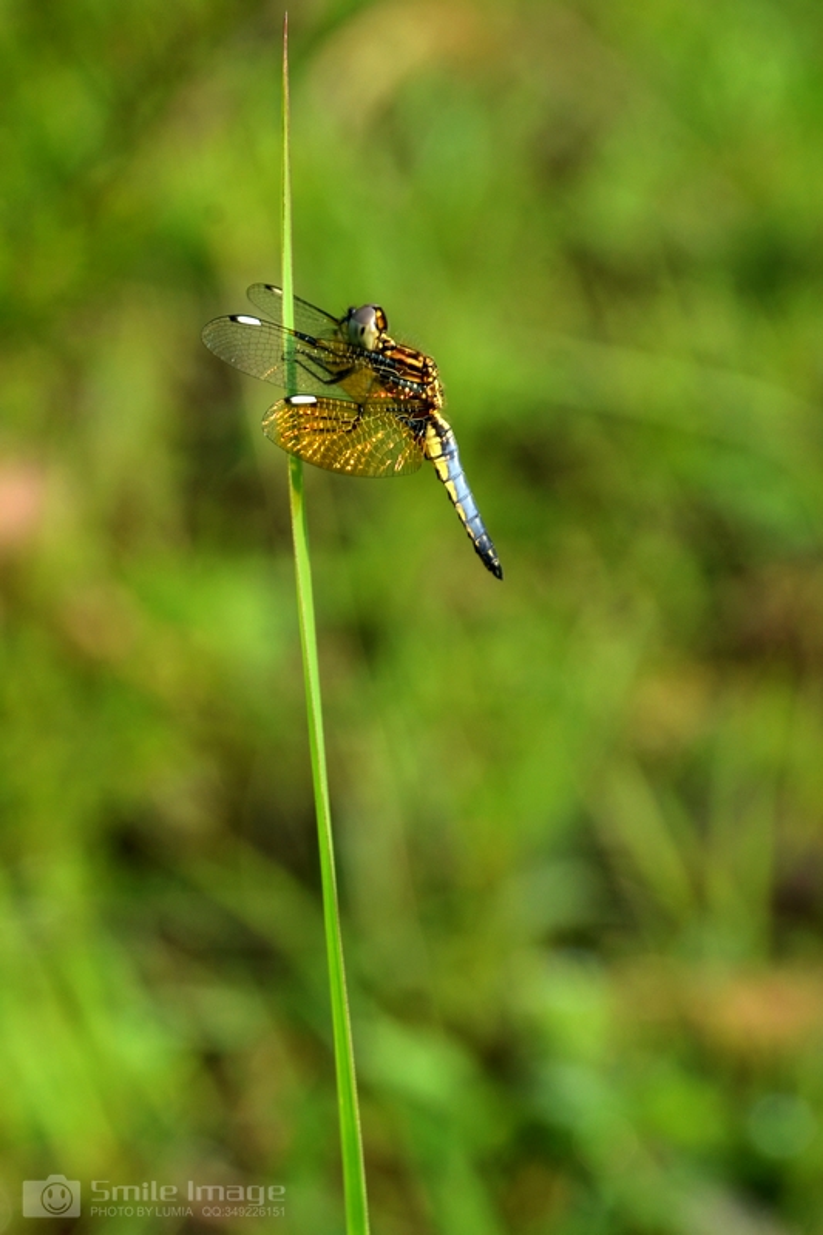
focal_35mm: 128
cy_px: 618
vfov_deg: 16.1
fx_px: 4374
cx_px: 412
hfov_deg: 10.7
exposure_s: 1/250
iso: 100
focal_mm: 85
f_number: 8
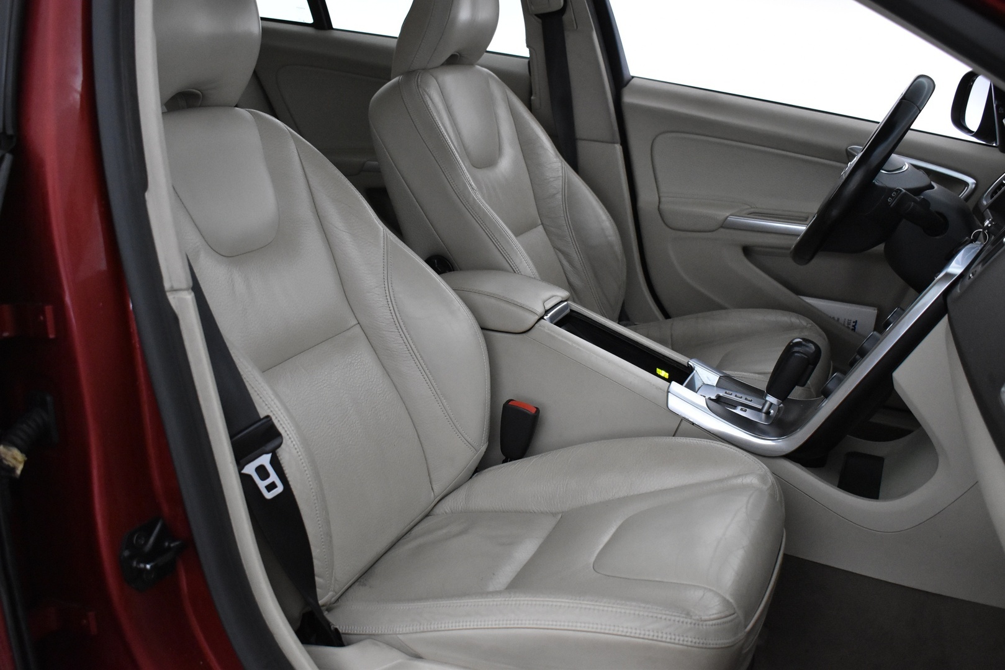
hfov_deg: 53.1
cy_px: 335
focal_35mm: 36
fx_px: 1005
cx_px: 502
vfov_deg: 36.9
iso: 3200
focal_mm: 24
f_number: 4
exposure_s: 1/60
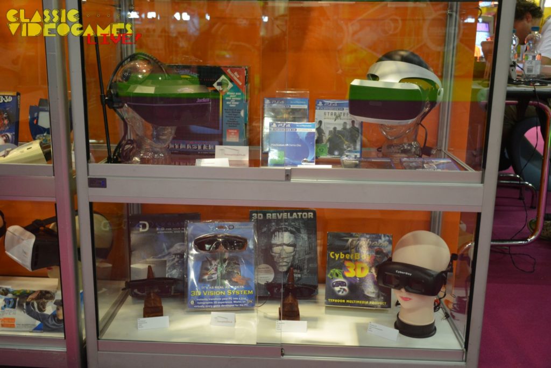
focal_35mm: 39
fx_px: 597
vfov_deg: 34.2
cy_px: 184
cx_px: 276
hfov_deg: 49.5
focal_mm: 26
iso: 1400
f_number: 3.8
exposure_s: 1/30
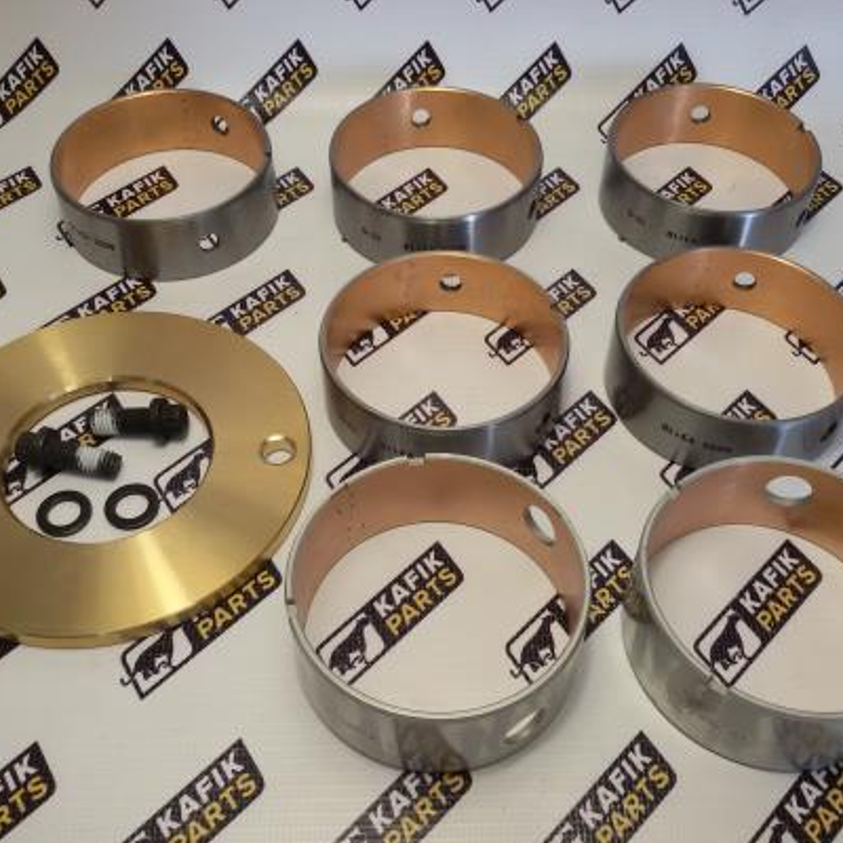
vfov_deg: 44.9
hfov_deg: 44.9
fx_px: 1019
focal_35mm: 37
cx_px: 445
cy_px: 425
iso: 40
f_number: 2.4
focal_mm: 2.93
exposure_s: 1/50
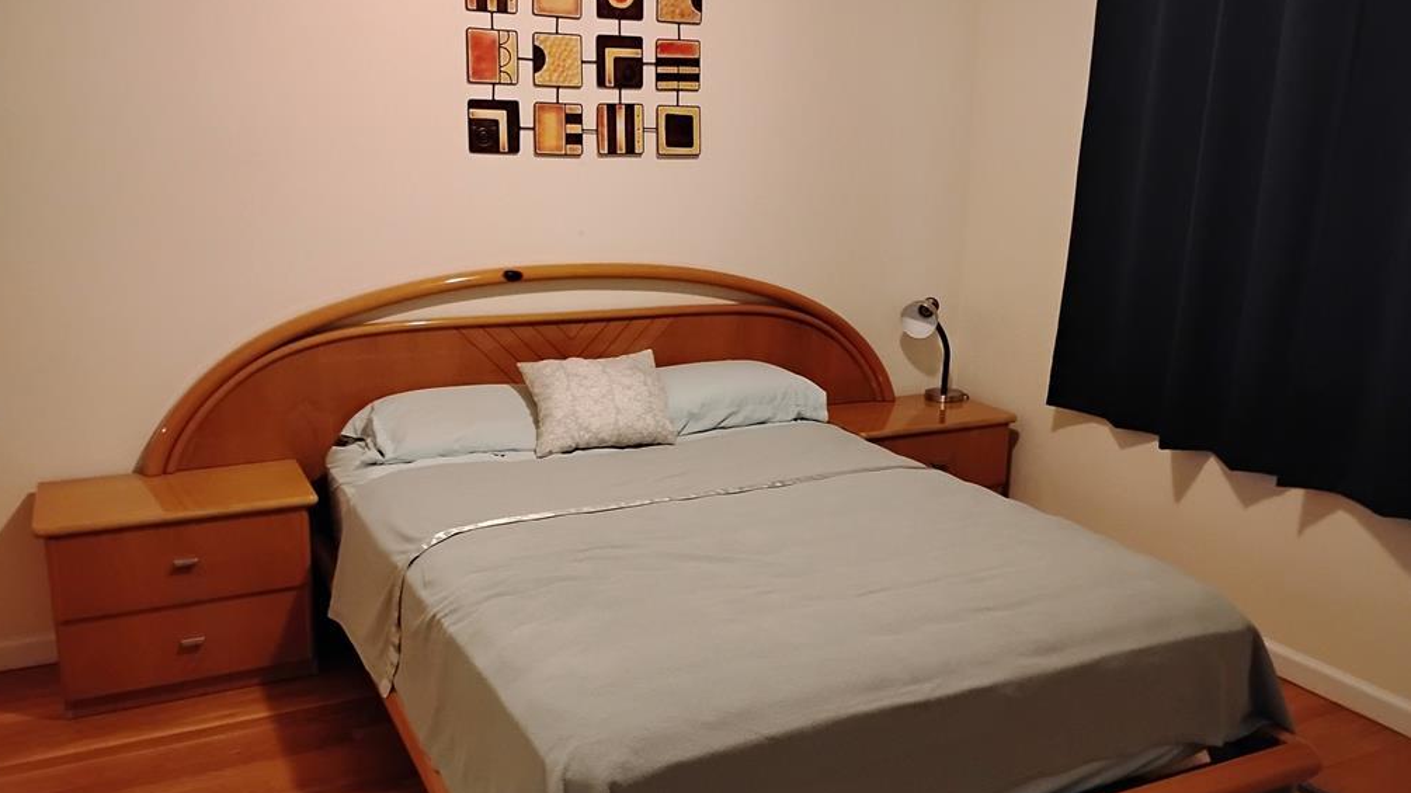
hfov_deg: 62.6
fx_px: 1160
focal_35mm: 31
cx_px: 698
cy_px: 418
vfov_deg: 37.8
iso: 2903
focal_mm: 4.26
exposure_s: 1/24
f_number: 1.8
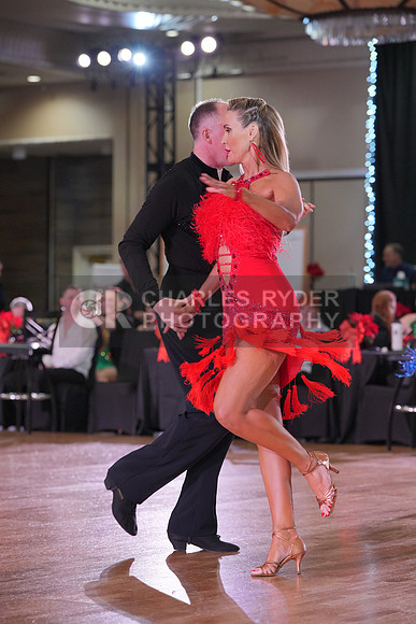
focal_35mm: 119
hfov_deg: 11.5
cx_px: 208
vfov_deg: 17.2
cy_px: 312
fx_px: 2061
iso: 2000
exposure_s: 1/500
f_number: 4
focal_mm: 119
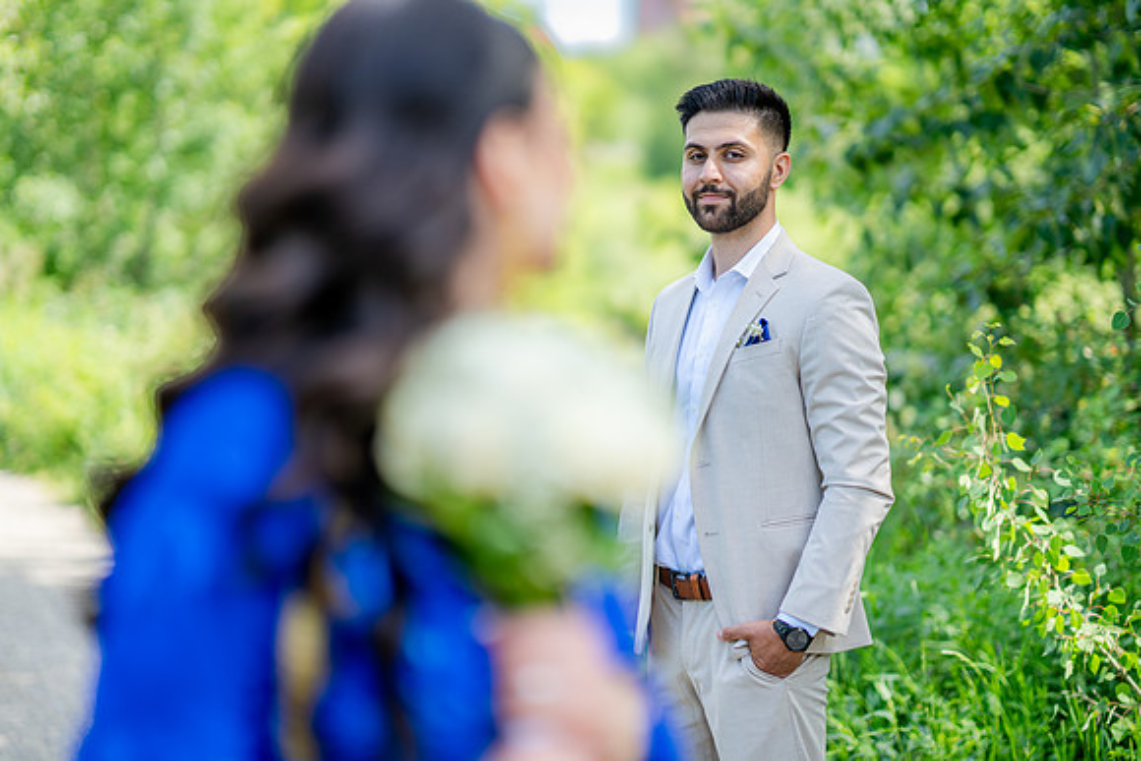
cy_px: 380
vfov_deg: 16.1
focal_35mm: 85
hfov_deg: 23.9
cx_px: 570
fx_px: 2695
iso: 100
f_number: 1.4
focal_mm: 85
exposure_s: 1/1250
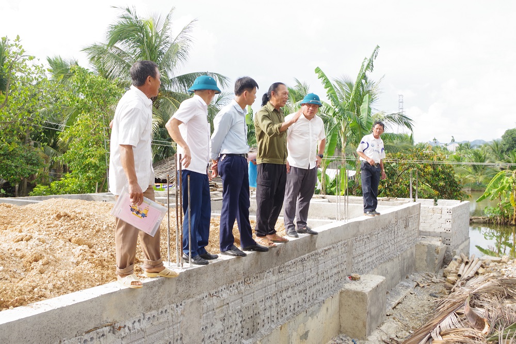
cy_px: 172
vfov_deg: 36.8
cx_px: 258
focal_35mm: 36
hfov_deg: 53.1
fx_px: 516
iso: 200
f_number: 6.3
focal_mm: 24.38
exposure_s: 1/125
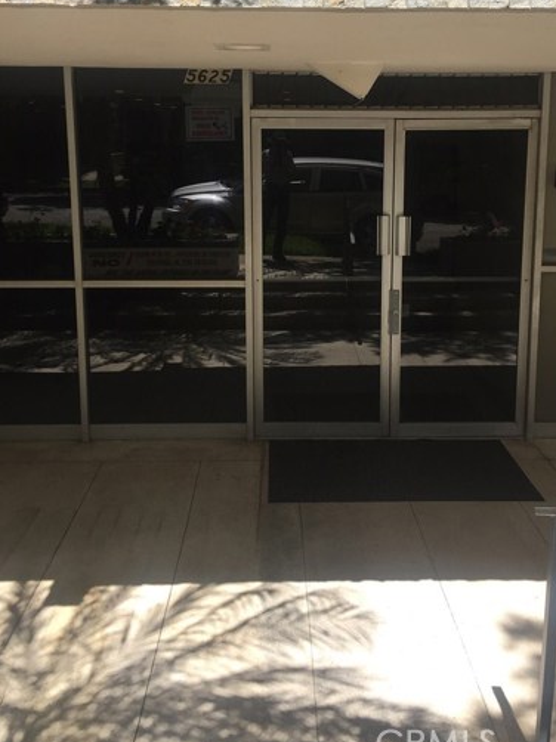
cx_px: 296
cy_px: 291
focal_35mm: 37
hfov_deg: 38.6
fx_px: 793
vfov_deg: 49.8
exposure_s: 1/1014
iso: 32
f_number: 2.2
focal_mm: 4.15
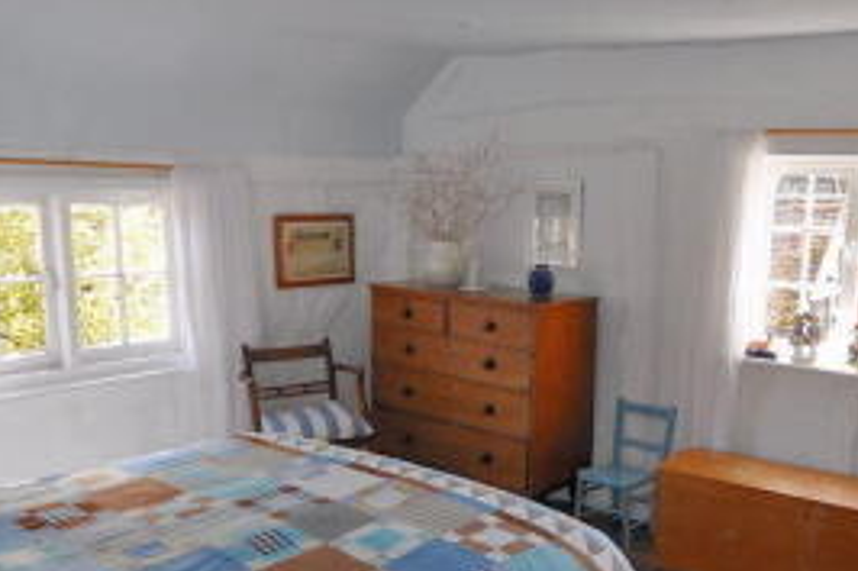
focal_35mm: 37
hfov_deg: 50.8
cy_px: 329
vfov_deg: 35.8
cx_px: 587
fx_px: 881
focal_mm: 10
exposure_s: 1/200
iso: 320
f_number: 3.5
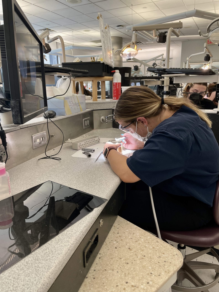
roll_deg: +1.4
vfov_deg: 67.3
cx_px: 110
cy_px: 146
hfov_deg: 53.1
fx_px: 219
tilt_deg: -14.2
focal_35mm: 26
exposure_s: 1/60
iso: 64
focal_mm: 4.2
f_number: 1.6
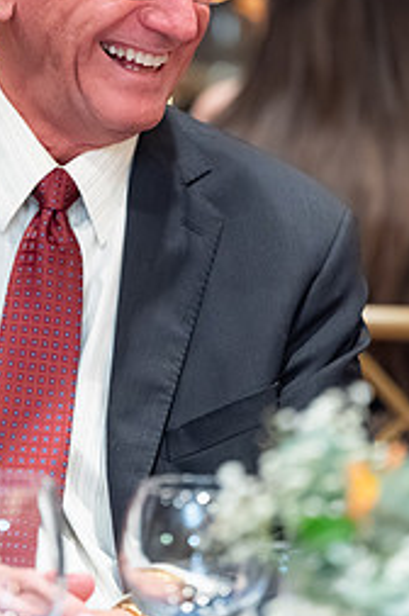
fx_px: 6083
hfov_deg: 3.8
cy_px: 219
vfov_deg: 5.8
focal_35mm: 356
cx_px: 96
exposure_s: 1/125
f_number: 3.2
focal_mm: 200
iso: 10000
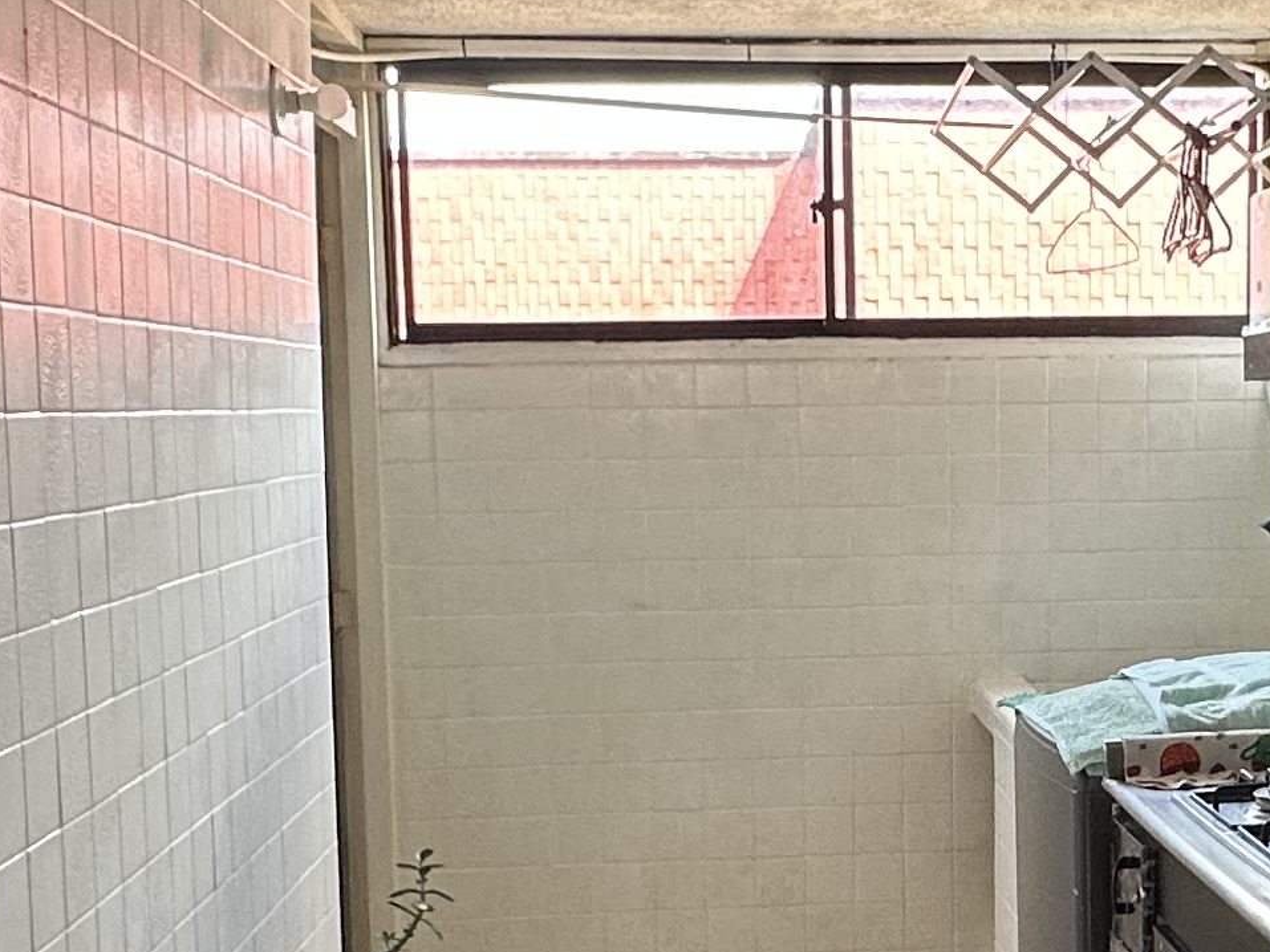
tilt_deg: -5.5
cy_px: 611
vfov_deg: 24.7
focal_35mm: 59
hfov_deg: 32.1
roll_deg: -0.2
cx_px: 963
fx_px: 2165
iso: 100
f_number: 2.2
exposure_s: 1/99
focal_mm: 2.22
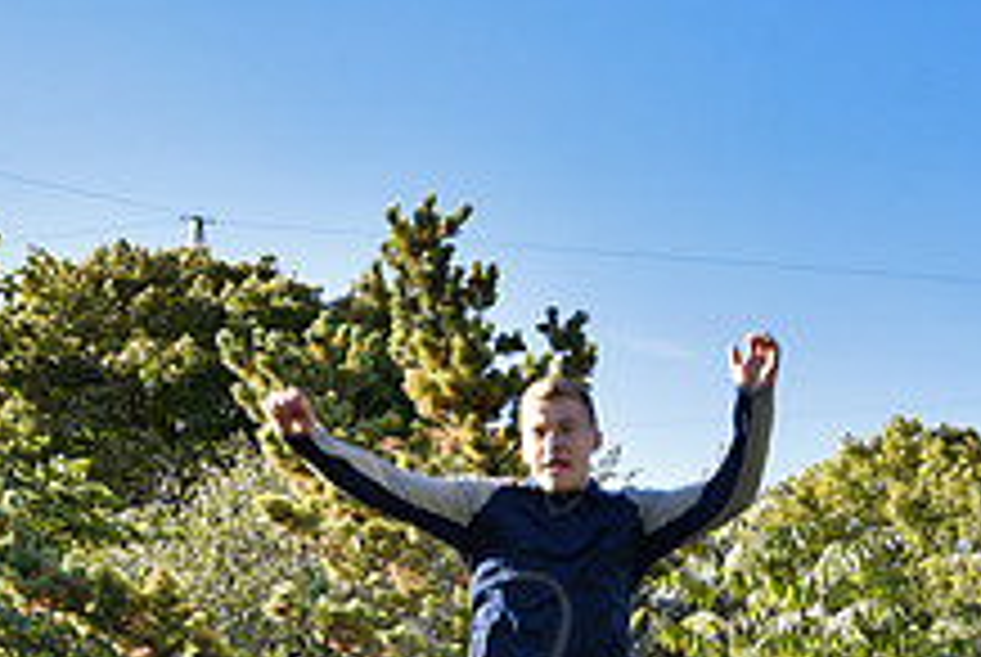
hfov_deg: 26.2
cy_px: 754
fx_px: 2101
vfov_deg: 17.1
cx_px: 608
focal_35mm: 77
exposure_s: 1/200
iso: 200
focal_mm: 29
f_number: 7.1
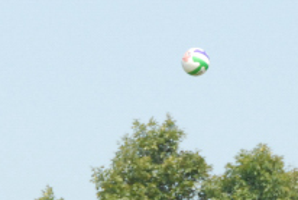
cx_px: 81
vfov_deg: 3.2
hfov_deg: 4.7
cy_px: 267
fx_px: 3622
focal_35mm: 437
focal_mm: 75
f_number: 7.1
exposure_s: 1/1250
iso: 800
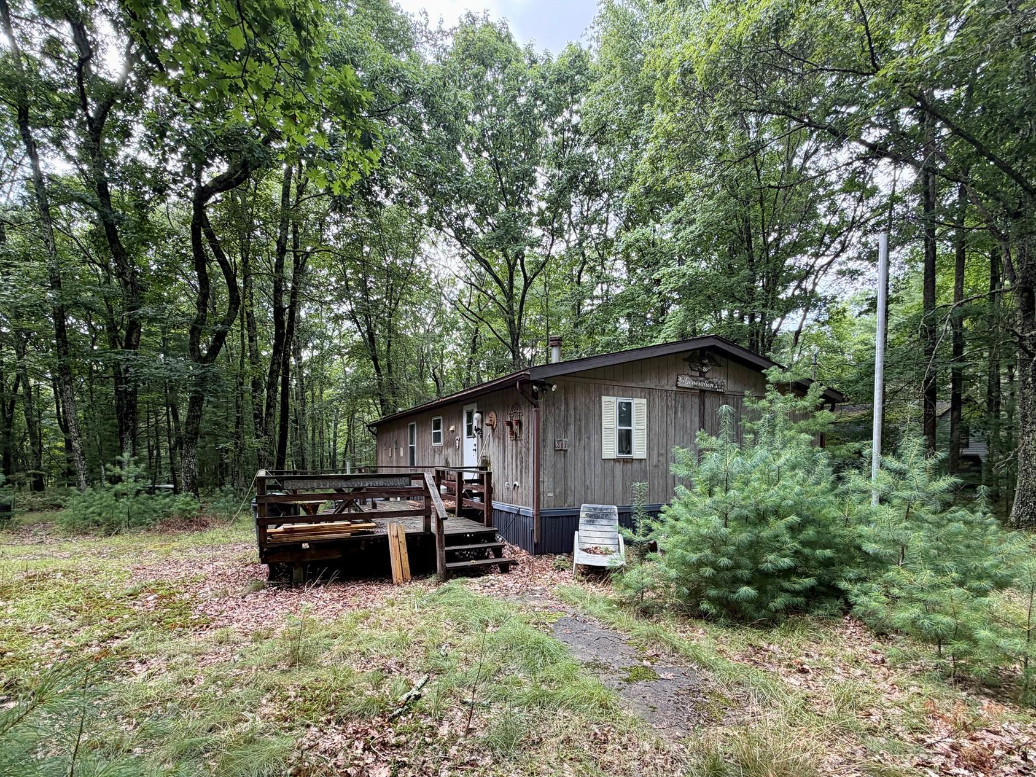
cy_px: 469
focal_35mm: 17
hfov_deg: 91.0
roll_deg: +0.4
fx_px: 509
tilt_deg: -0.4
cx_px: 506
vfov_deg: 73.9
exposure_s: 1/121
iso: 64
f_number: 2.2
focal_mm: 2.22
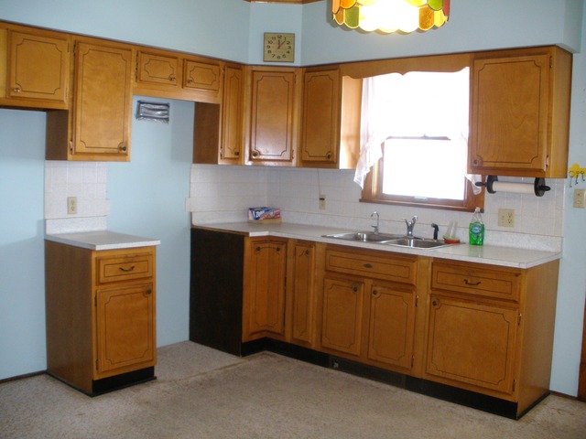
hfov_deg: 51.4
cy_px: 220
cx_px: 293
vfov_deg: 39.7
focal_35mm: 36
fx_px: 609
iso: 160
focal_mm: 6.3
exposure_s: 1/30
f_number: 3.5
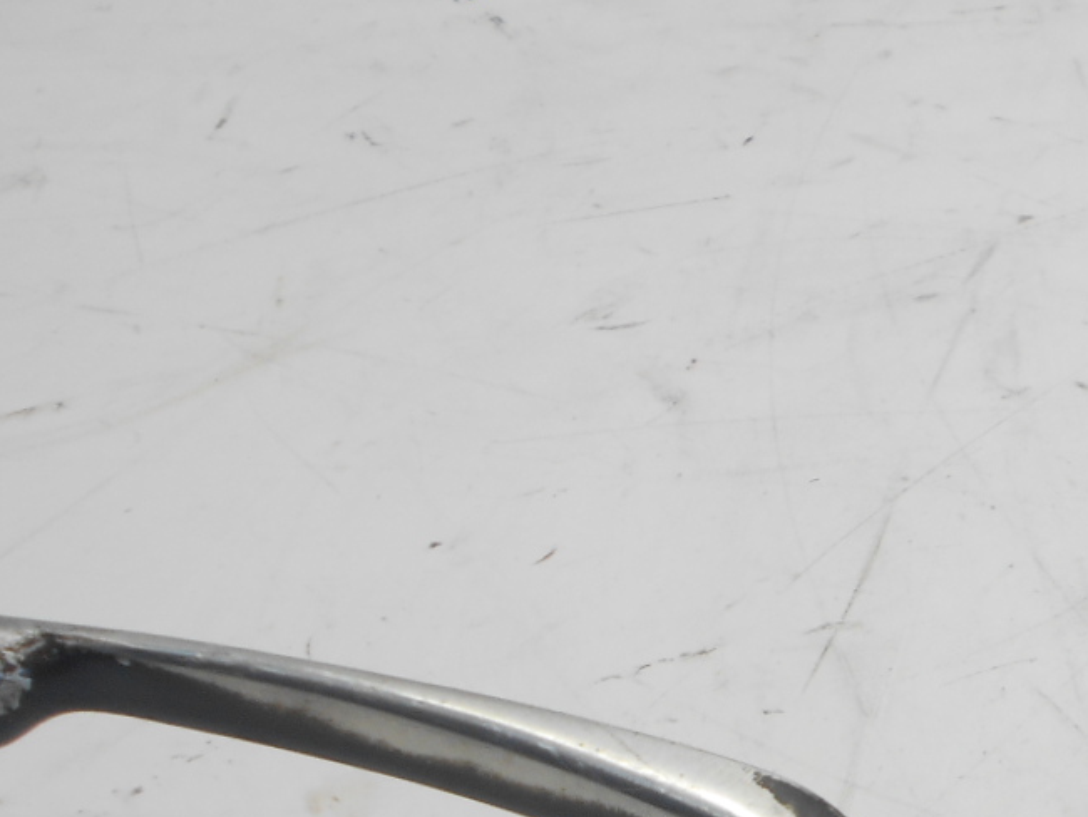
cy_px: 974
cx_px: 1081
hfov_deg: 28.4
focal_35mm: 64
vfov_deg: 21.4
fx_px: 2012
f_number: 3.2
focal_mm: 4.6
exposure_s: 1/60
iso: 80
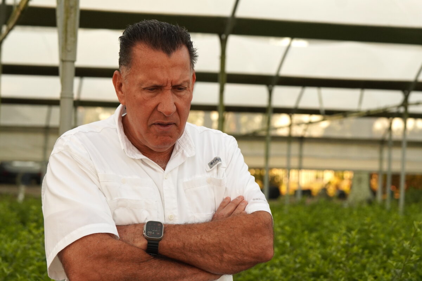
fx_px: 1231
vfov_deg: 13.0
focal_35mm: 105
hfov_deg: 19.5
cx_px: 211
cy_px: 140
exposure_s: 1/500
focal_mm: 70
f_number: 5.6
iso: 1000
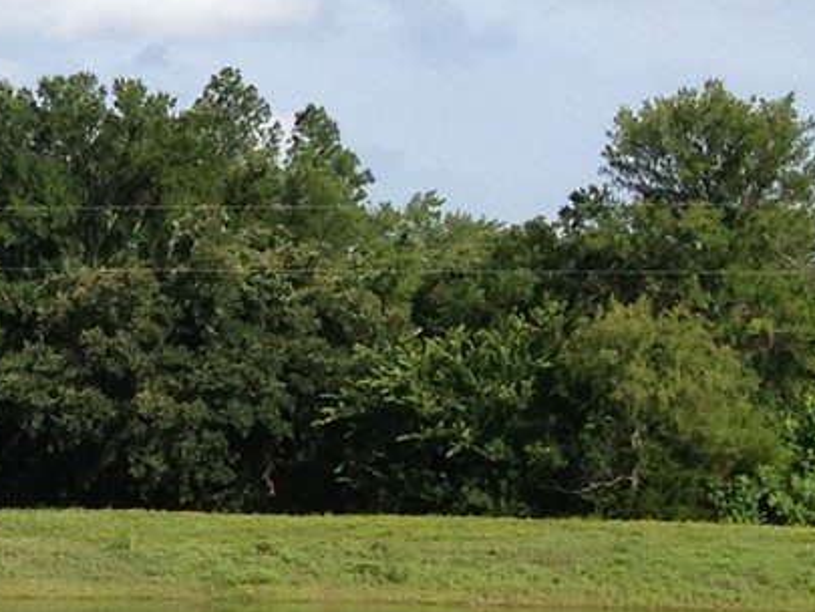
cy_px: 574
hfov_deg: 10.3
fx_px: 4169
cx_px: -803
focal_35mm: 177
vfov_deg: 8.4
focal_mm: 4.28
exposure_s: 1/1534
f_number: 2.4
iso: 50
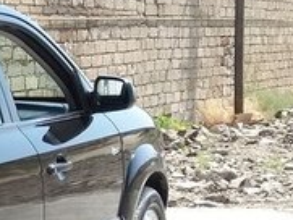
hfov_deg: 15.2
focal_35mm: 113
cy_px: 195
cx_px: -220
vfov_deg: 13.0
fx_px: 957
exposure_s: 1/475
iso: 50
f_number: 2.2
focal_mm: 3.3
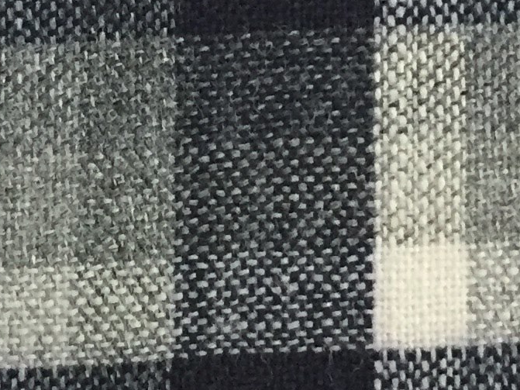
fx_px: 2118
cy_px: -12
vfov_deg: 10.4
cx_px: 311
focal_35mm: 141
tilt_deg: -84.5
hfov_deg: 14.0
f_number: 2.2
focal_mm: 4.15
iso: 250
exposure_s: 1/20
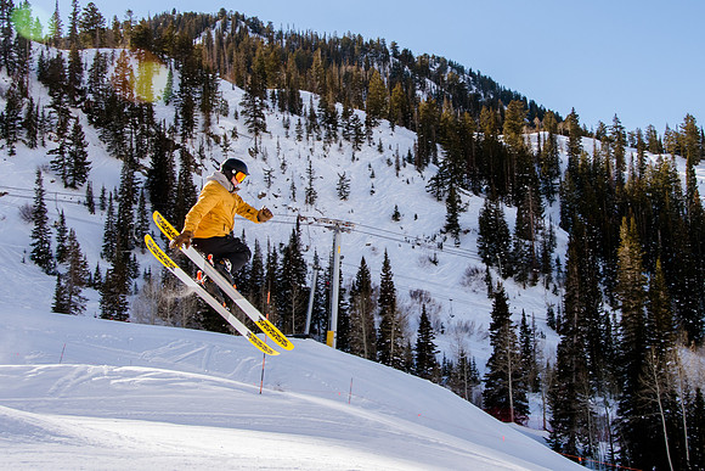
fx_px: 1014
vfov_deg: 26.1
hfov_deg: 38.2
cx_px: 424
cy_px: 202
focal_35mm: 52
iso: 400
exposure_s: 1/800
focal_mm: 28
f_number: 8
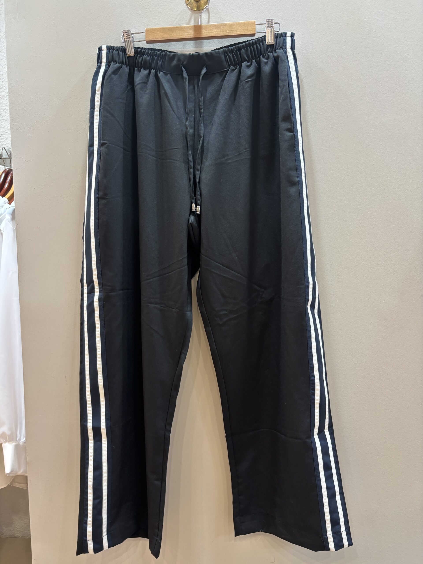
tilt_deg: -6.1
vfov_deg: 67.3
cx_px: 212
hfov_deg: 53.1
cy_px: 282
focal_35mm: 26
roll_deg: -0.4
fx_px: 424
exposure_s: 1/50
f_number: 1.6
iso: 125
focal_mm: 5.96
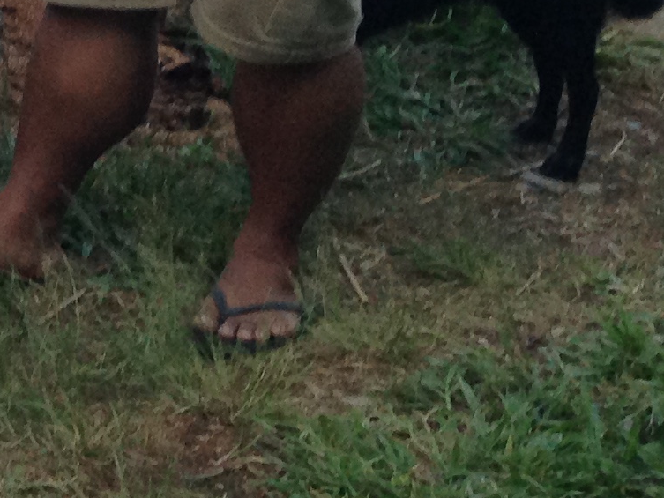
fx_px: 2743
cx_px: -695
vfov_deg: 9.8
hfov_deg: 12.1
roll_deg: -2.0
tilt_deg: -10.0
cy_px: -442
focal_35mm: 143
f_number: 2.4
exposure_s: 1/120
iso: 80
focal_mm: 4.12
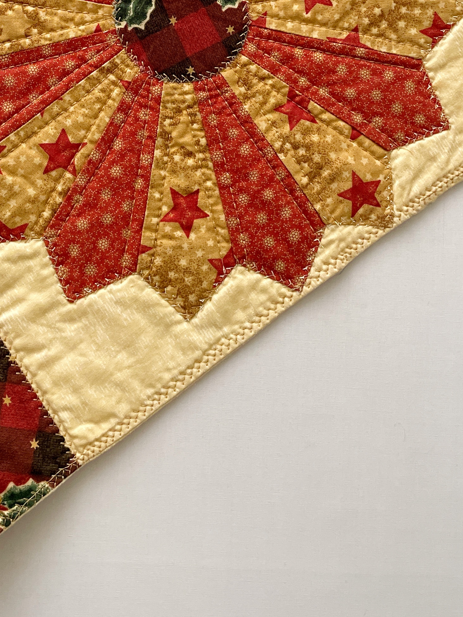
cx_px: 159
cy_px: 35
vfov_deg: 33.2
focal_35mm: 54
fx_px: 963
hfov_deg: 26.9
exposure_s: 1/121
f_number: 1.6
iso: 125
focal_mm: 4.2
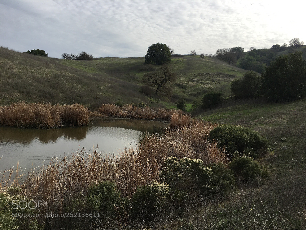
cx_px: 153
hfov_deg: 61.7
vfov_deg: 48.2
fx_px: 256
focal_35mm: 29
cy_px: 115
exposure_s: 1/1672
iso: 25
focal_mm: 4.15
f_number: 2.2
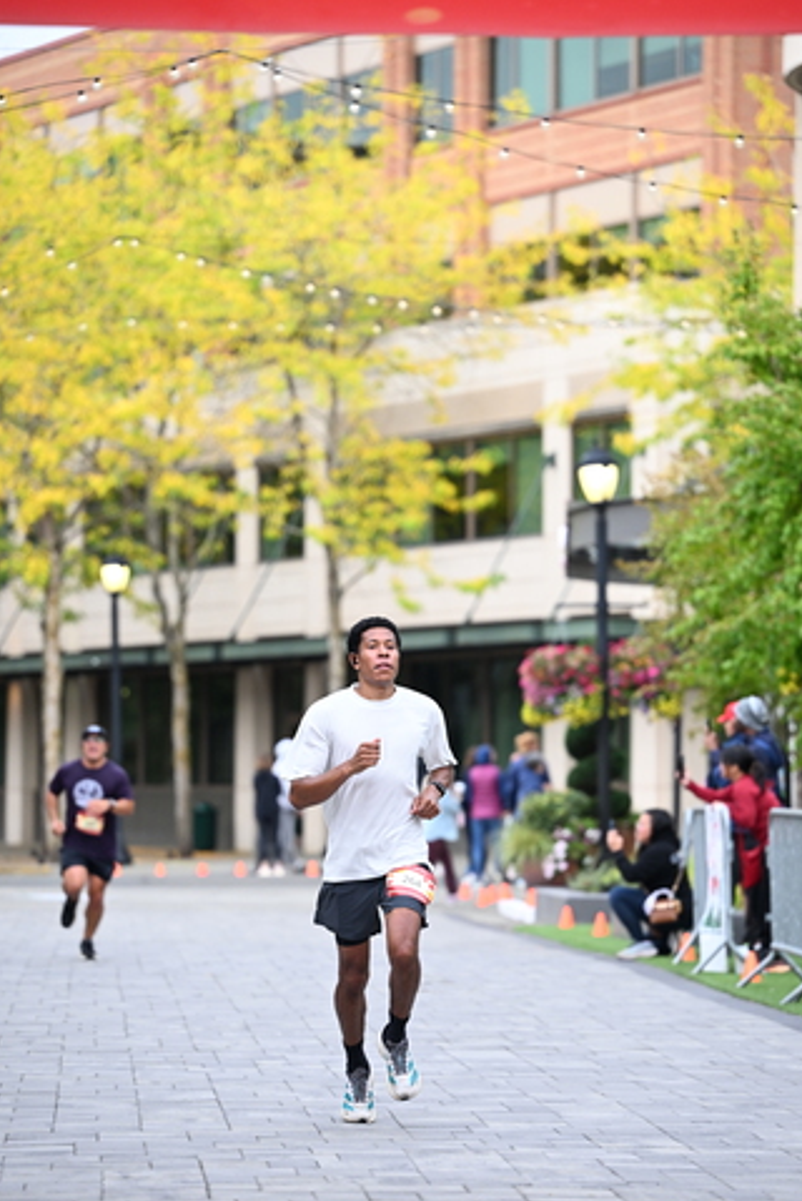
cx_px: 407
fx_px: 5172
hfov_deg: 8.9
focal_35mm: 155
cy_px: 659
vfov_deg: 13.2
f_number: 2.8
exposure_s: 1/1600
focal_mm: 135
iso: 1000
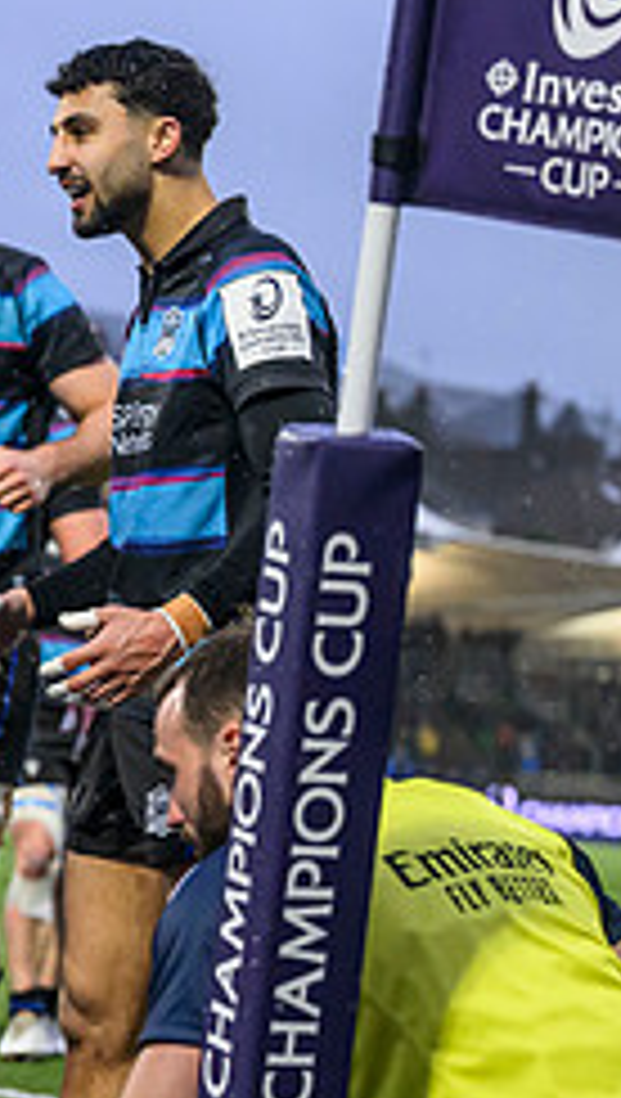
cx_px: -621
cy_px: 673
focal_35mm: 174
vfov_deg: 12.3
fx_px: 5073
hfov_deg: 6.8
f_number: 3.5
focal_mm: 70
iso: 4000
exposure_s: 1/1600
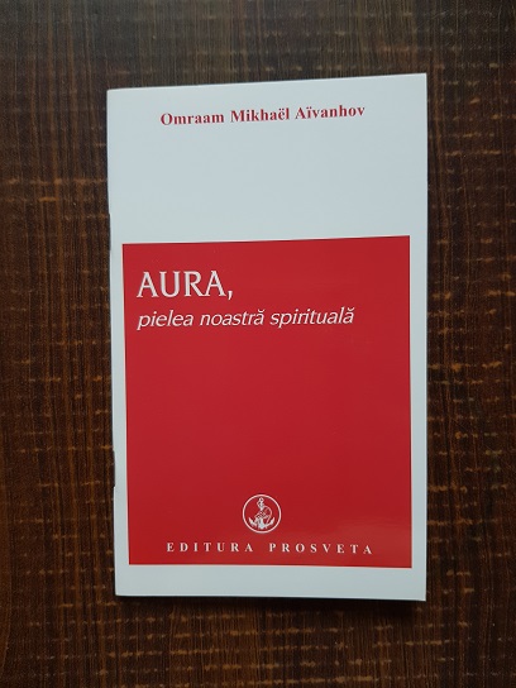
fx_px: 517
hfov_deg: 53.1
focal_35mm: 26
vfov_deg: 67.3
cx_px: 258
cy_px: 344
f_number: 1.7
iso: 200
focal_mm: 4.3
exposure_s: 1/23
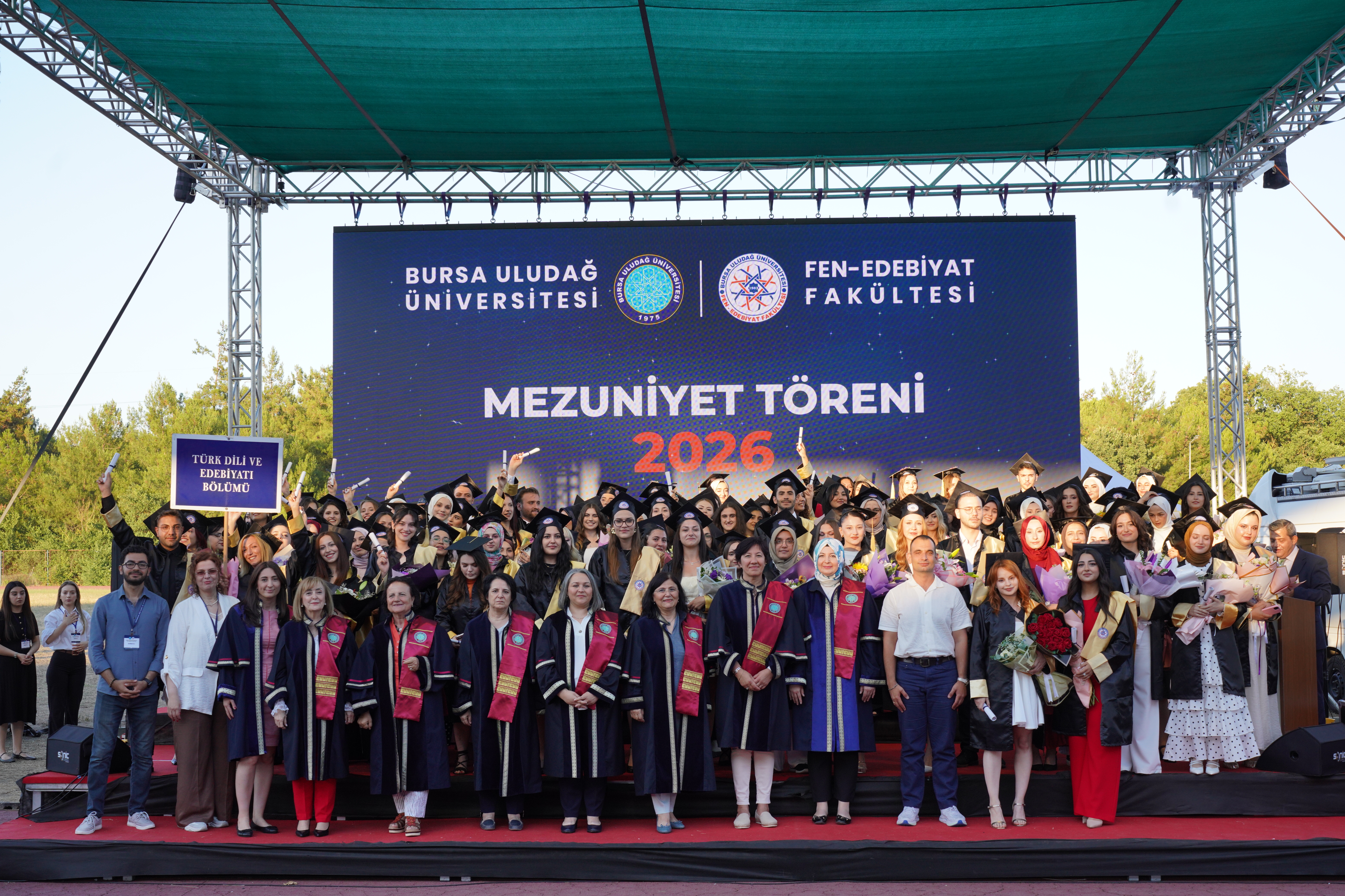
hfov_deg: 45.4
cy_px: 448
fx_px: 1606
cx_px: 672
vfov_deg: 31.2
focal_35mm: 43
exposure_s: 1/320
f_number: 6.3
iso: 500
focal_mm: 43
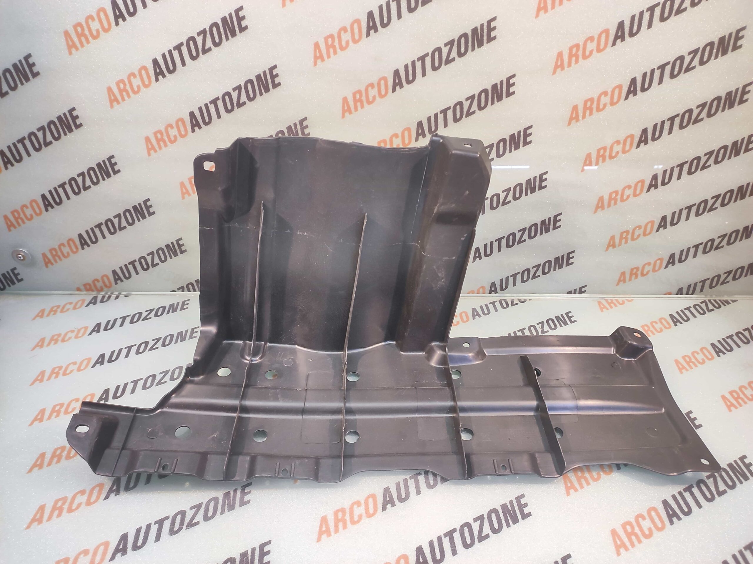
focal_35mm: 17
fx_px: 370
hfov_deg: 91.1
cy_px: 282
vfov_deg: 74.7
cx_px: 376
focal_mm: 4.74
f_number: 1.79
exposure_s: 1/33
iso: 340
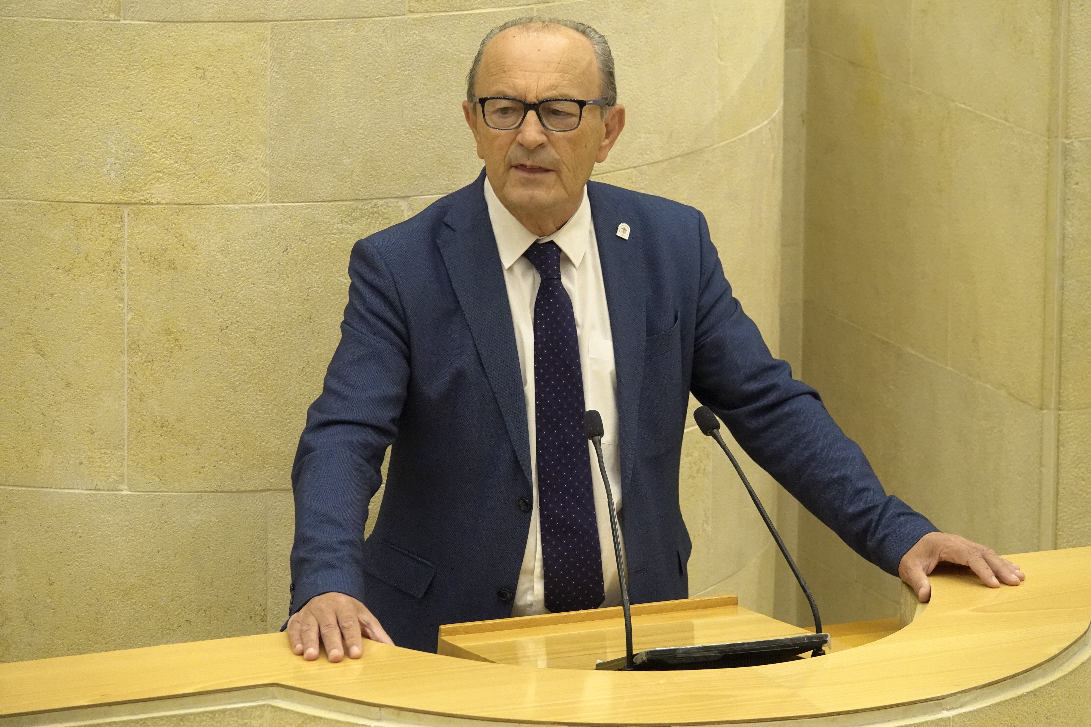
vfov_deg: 6.9
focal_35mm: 200
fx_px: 6061
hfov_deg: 10.3
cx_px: 546
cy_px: 364
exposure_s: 1/60
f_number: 4
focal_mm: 73.24
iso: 1600
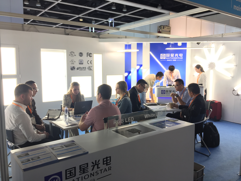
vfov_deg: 48.2
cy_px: 90
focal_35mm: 29
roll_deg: -1.5
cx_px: 120
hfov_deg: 61.7
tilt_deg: -6.8
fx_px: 202
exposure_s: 1/50
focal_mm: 4.15
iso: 40
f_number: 2.2
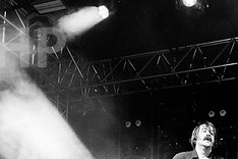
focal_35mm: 87
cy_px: 169
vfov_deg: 15.4
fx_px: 575
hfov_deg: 22.9
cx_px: 203
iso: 4000
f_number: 3.5
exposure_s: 1/125
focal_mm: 35
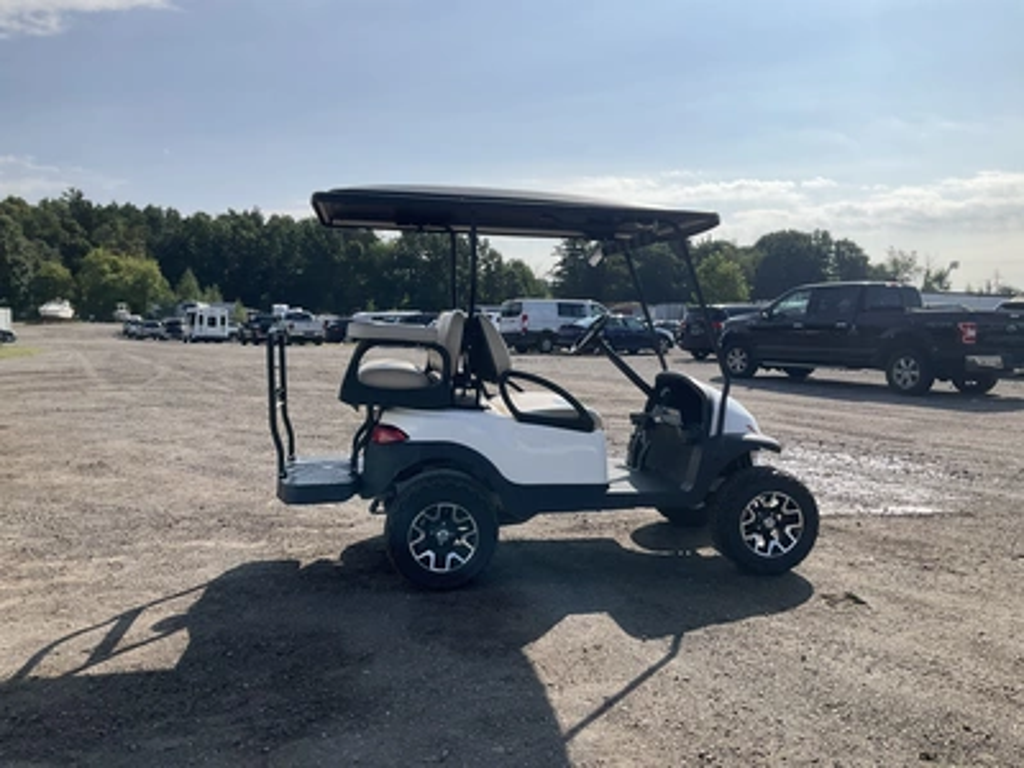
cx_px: 512
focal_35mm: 29
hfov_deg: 61.7
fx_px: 858
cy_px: 384
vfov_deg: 48.2
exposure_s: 1/3534
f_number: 1.8
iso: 25
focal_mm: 3
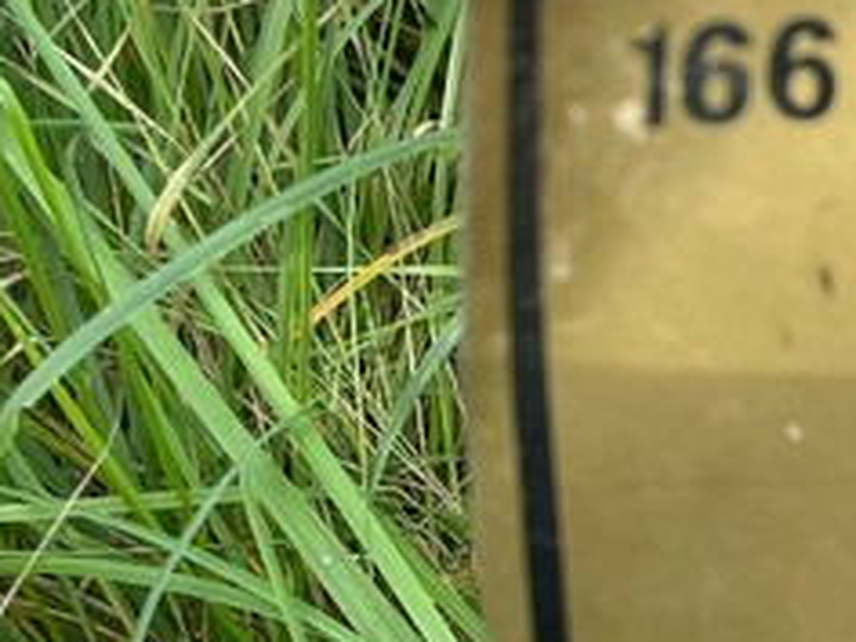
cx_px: 1328
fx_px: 2176
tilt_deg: -44.1
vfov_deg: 16.5
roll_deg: -7.0
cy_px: 617
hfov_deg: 19.2
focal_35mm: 88
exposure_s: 1/394
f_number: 1.6
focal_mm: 4.2
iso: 32
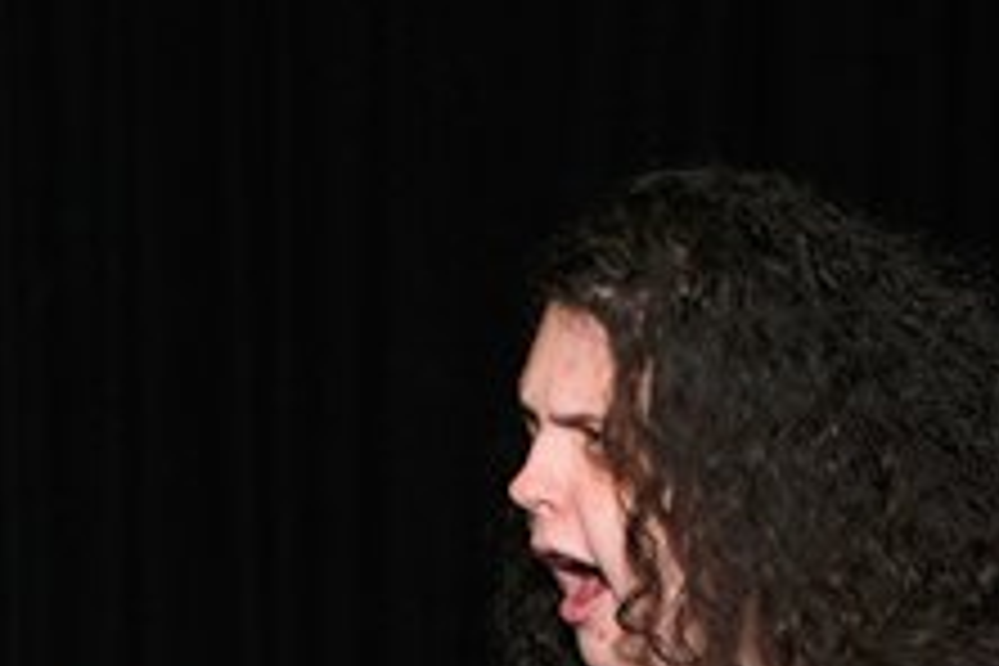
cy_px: 637
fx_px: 2803
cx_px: -243
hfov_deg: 18.9
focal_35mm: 101
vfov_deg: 13.4
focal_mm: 21.4
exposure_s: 1/125
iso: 400
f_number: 4.5
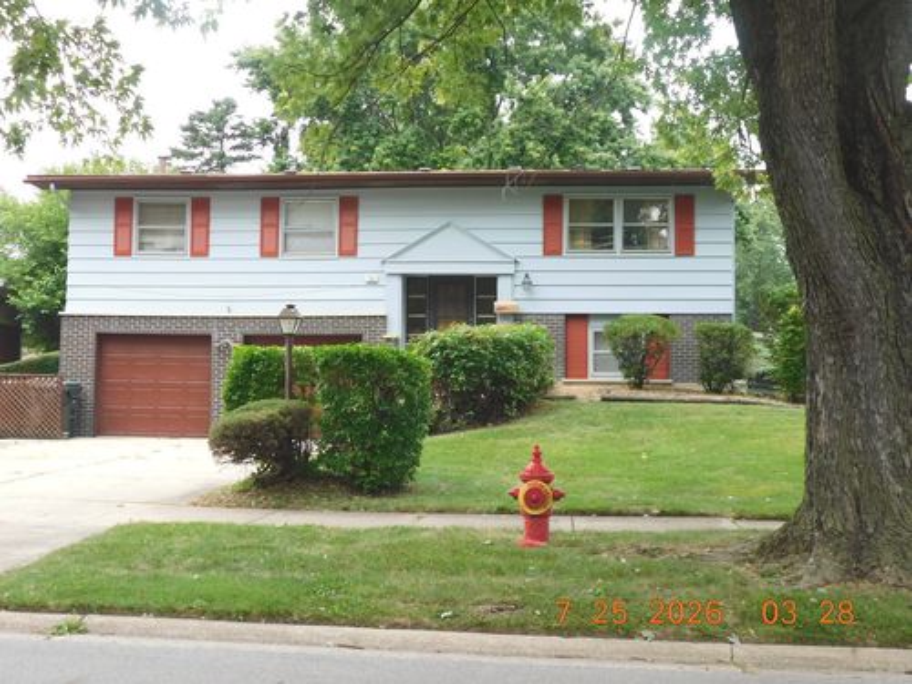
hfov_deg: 46.8
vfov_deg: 36.0
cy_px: 342
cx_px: 456
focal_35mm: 40
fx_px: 1054
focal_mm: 7.1
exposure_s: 1/250
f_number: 3.6
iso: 125
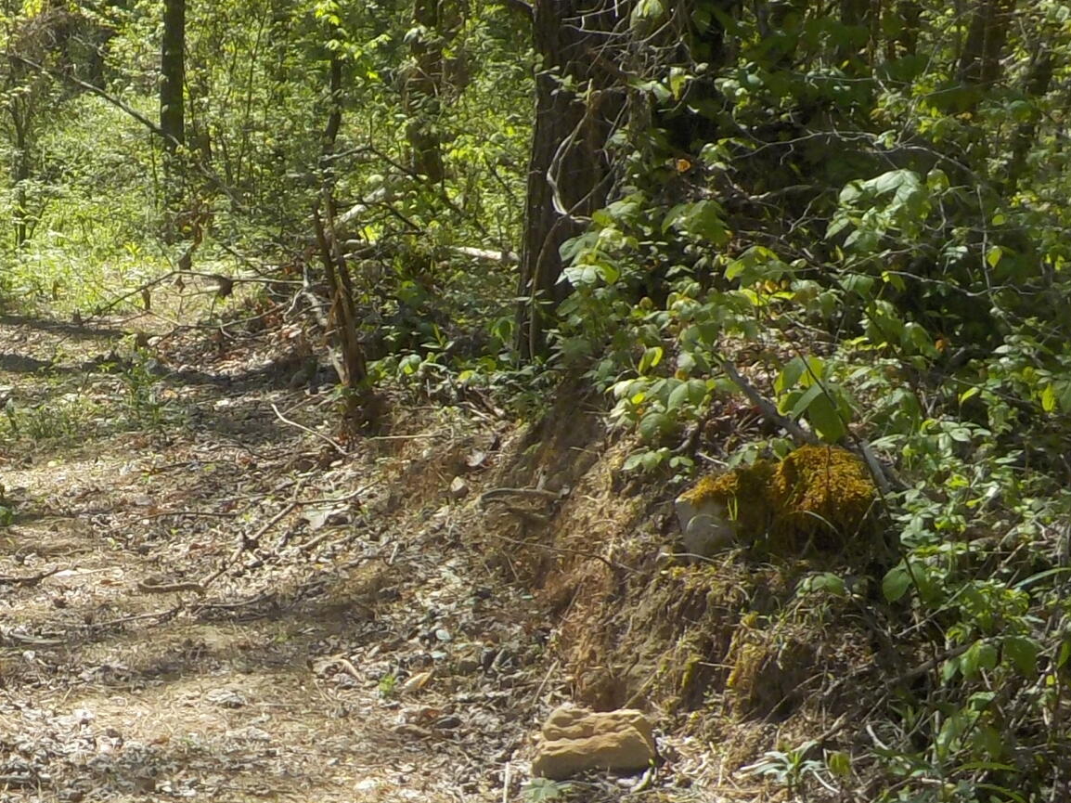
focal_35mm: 78
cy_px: 458
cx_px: 63
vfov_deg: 18.9
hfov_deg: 24.2
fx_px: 2413
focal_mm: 4.1
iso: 125
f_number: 3.3
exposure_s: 1/500
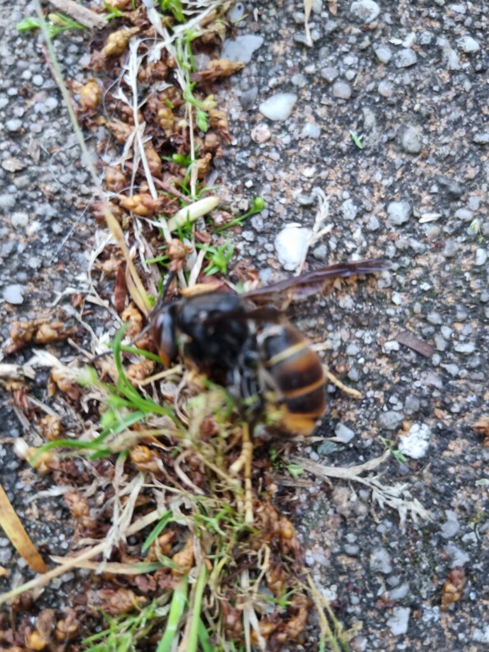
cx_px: 244
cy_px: 326
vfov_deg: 67.3
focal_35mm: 26
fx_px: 490
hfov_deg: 53.1
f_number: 1.8
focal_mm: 5.4
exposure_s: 1/100
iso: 320
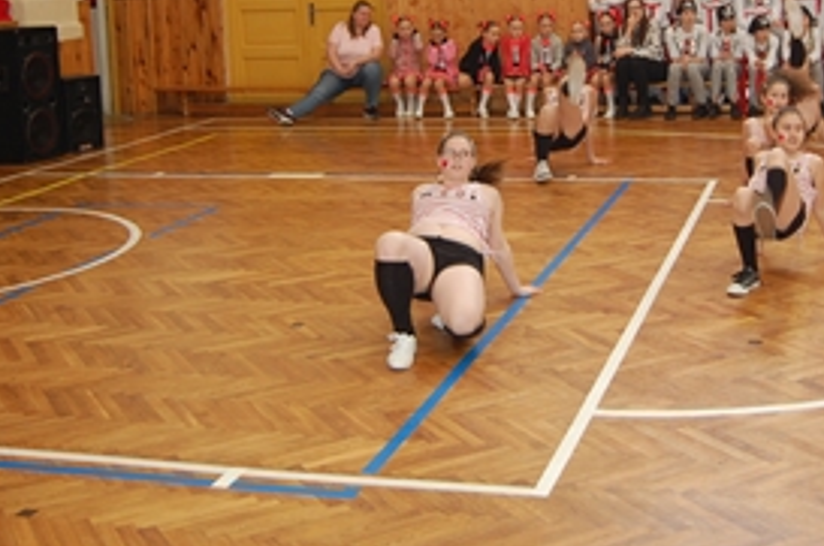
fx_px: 1257
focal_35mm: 55
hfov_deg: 36.1
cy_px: 51
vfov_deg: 23.8
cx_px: 525
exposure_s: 1/60
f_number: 3.8
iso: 400
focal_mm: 20
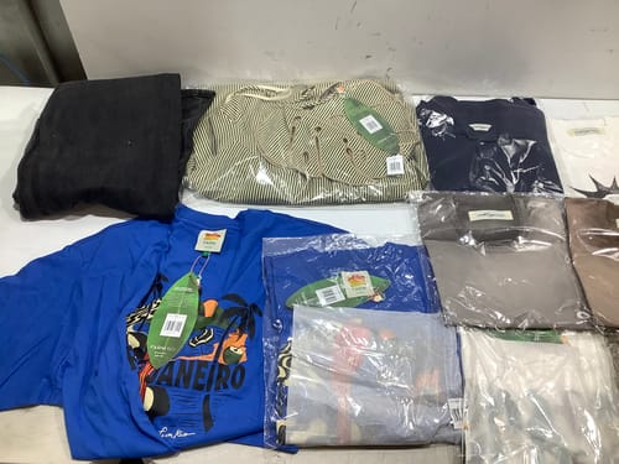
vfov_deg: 45.4
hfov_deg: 58.4
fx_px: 554
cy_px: 232
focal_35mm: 31
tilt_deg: -52.1
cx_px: 310
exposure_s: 1/100
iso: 80
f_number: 2.4
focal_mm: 3.3
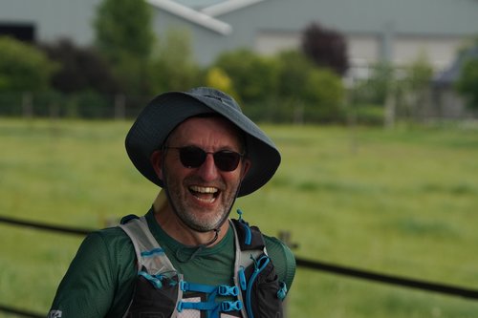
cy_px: 159
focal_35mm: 300
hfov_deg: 6.9
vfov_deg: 4.6
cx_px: 239
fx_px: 3982
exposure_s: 1/1000
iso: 1000
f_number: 8
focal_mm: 200
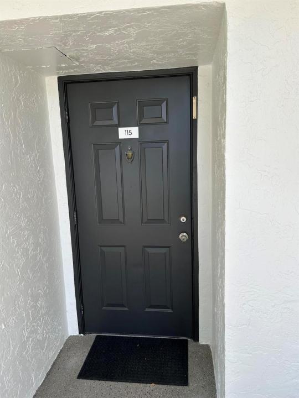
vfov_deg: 67.3
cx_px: 150
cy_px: 199
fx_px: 299
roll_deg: +2.4
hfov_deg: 53.1
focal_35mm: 26
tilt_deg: -9.6
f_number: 1.5
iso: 50
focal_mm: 5.7
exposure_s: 1/480
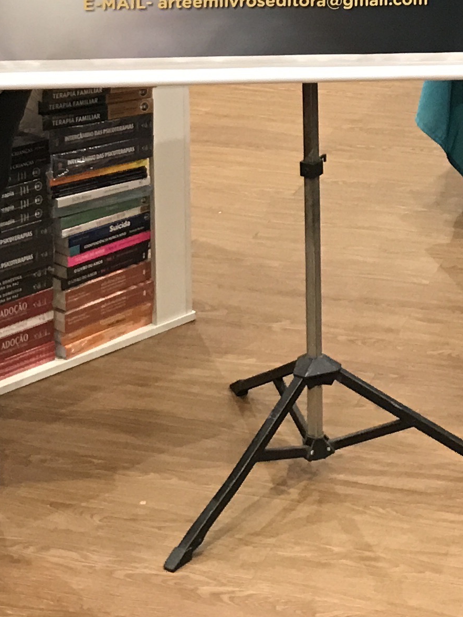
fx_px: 1712
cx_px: 342
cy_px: -156
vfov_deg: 19.1
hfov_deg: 15.3
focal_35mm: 96
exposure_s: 1/16
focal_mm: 3.99
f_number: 1.8
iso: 64
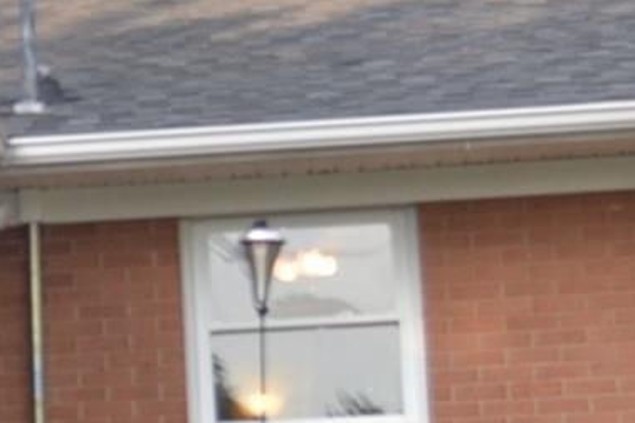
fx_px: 3439
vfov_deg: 7.0
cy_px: 311
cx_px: -460
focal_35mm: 195
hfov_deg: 10.0
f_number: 4
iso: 100
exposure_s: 1/125
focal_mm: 24
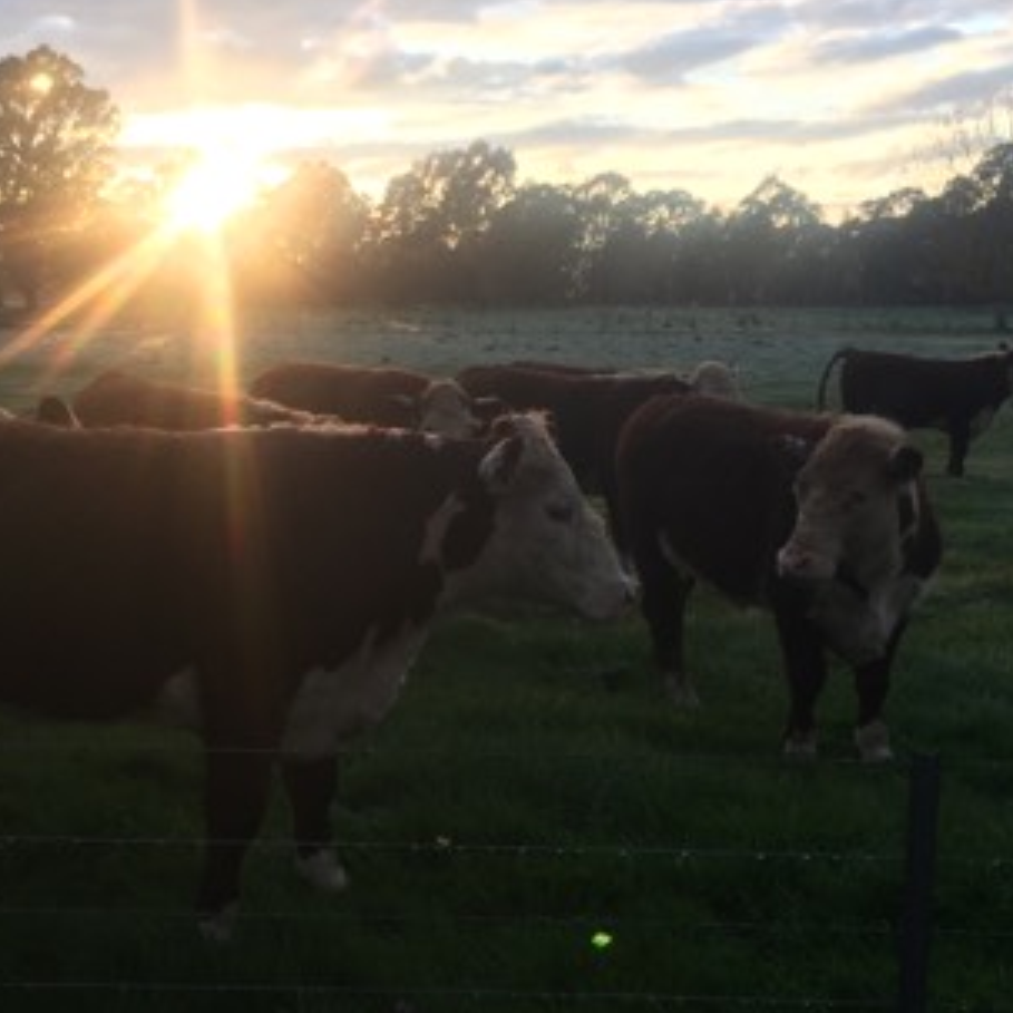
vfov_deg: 38.3
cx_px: 418
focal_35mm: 44
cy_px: 575
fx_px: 1457
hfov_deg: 38.2
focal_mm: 4.15
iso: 32
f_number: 2.2
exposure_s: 1/172
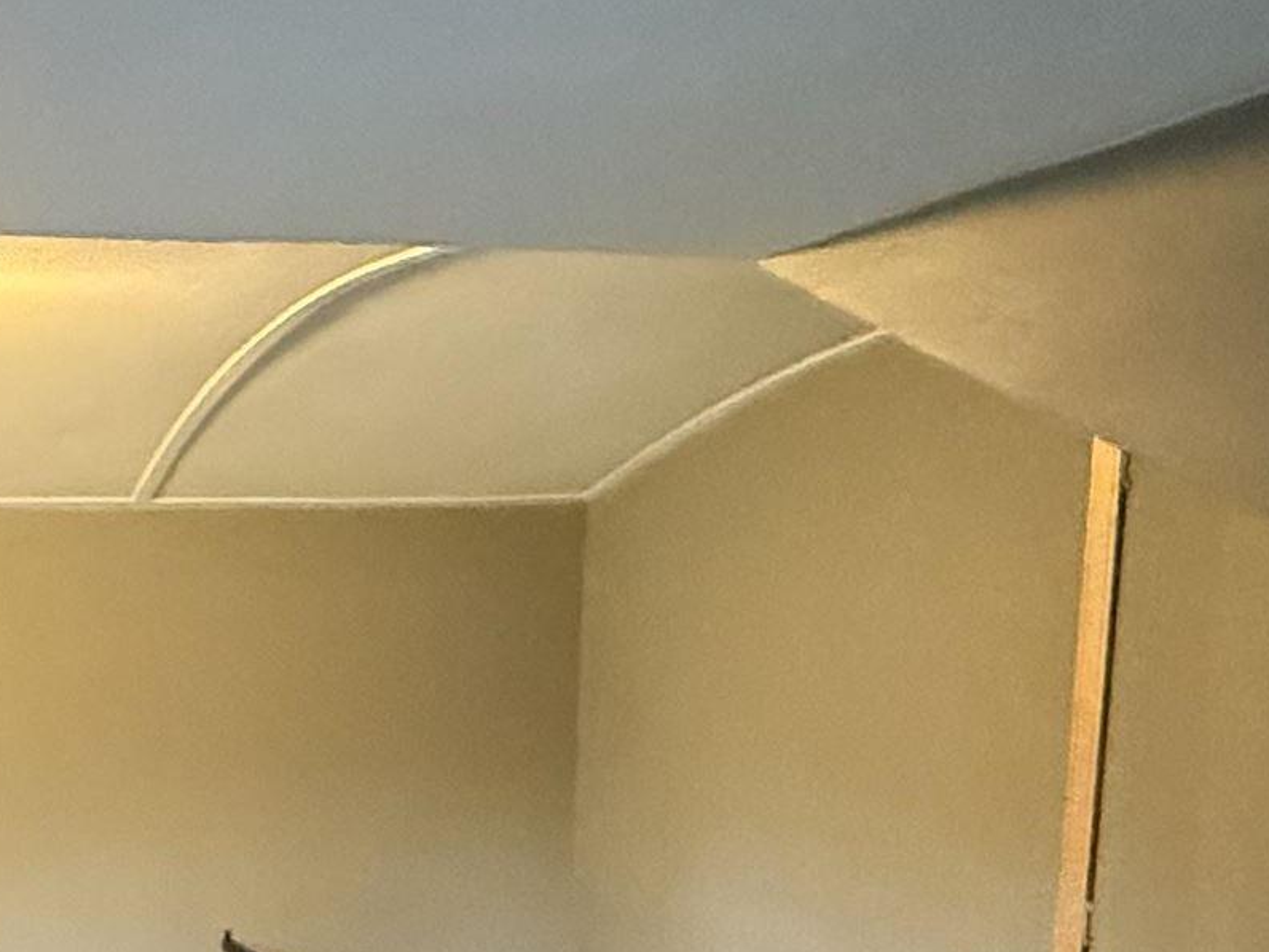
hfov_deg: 32.7
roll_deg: +0.2
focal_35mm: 54
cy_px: 866
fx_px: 1980
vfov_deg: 26.1
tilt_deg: -6.9
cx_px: 2
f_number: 2.2
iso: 1000
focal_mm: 2.22
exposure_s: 1/60
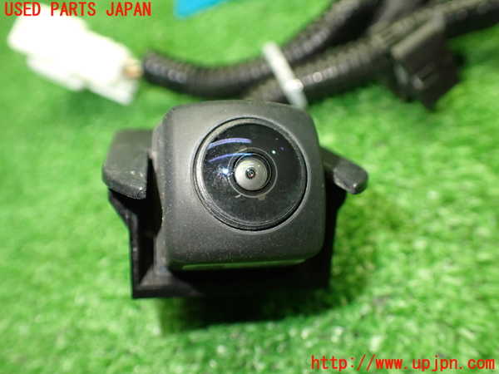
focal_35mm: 32
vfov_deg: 44.2
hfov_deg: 56.8
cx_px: 250
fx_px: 461
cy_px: 187
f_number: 2.4
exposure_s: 1/125
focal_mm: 5.79
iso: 800
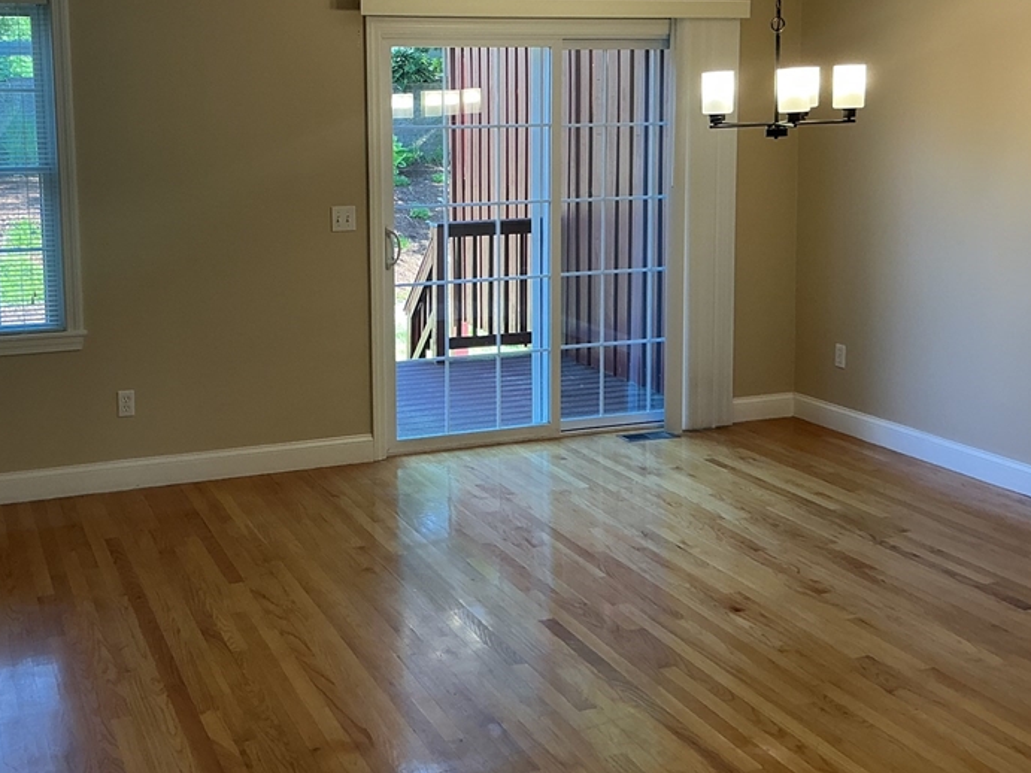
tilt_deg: -6.5
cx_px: 395
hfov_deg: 43.6
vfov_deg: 33.3
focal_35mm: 43
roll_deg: +0.4
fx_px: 1280
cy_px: 269
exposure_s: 1/60
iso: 40
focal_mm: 3
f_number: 1.8
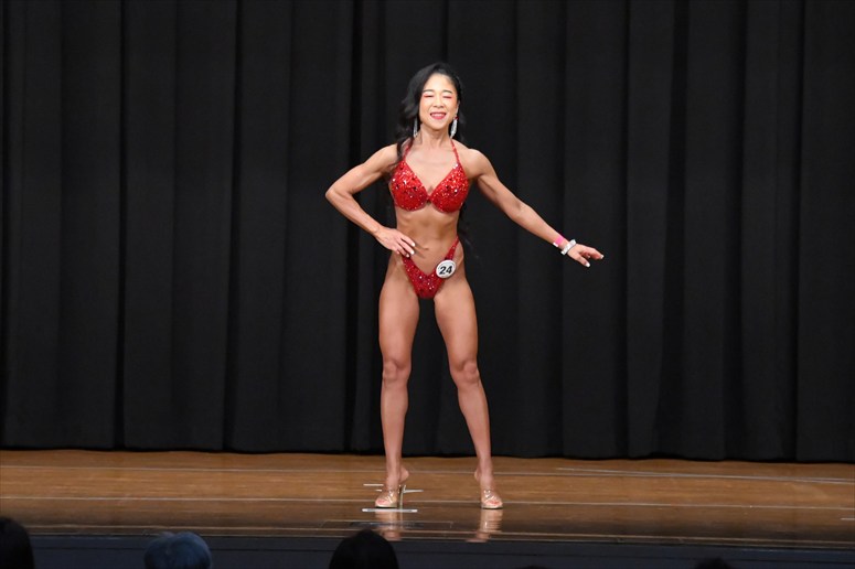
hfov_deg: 9.5
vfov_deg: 6.3
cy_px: 284
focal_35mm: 217
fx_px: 5151
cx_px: 428
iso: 8000
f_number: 5.6
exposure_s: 1/400
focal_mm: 145
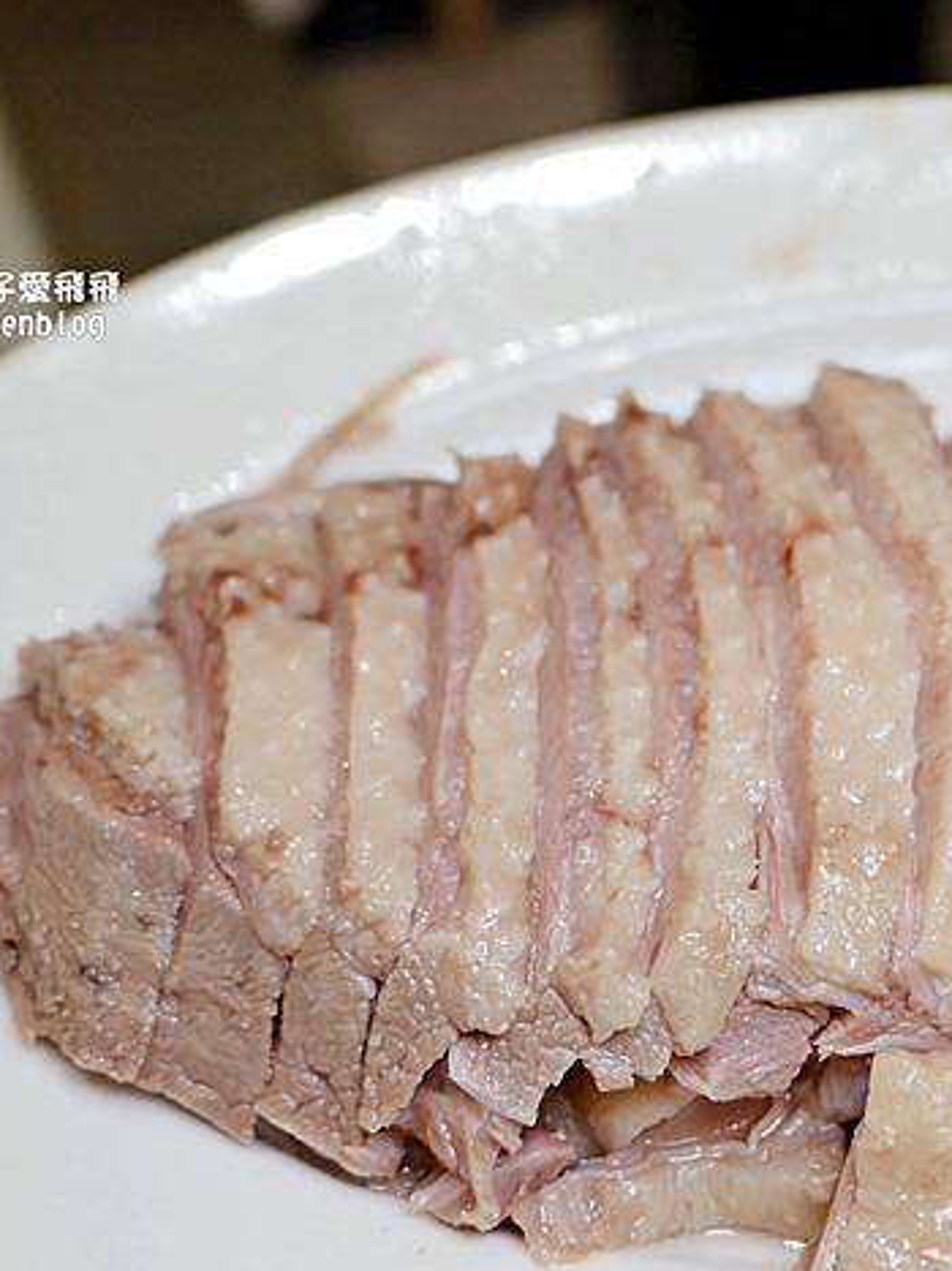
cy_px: 777
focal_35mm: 60
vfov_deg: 32.1
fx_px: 2201
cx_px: 903
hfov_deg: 23.6
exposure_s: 1/125
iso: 200
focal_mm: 14
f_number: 2.5
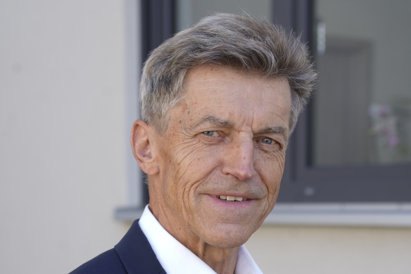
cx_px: 206
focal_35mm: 62
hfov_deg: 32.4
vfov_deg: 21.9
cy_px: 137
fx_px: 708
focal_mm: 62
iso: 80
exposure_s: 1/100
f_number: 5
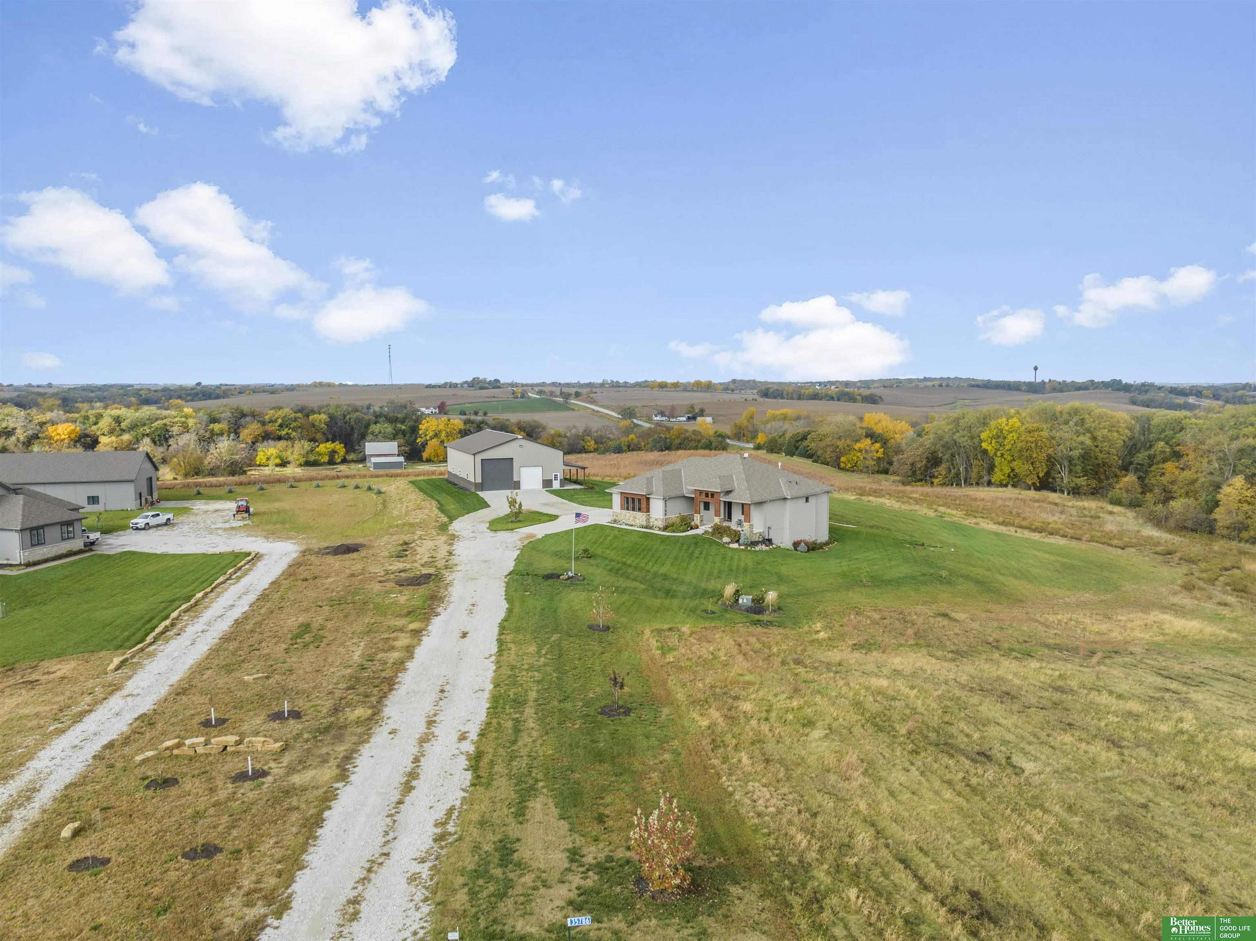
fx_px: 870
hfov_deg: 71.6
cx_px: 628
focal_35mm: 24
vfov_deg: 56.8
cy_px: 470
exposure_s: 1/1600
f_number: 2.8
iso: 190
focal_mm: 12.29
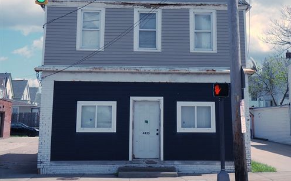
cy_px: 30
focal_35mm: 57
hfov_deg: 35.7
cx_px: 146
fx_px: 452
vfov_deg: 22.4
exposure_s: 1/1300
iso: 320
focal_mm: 20
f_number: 5.6
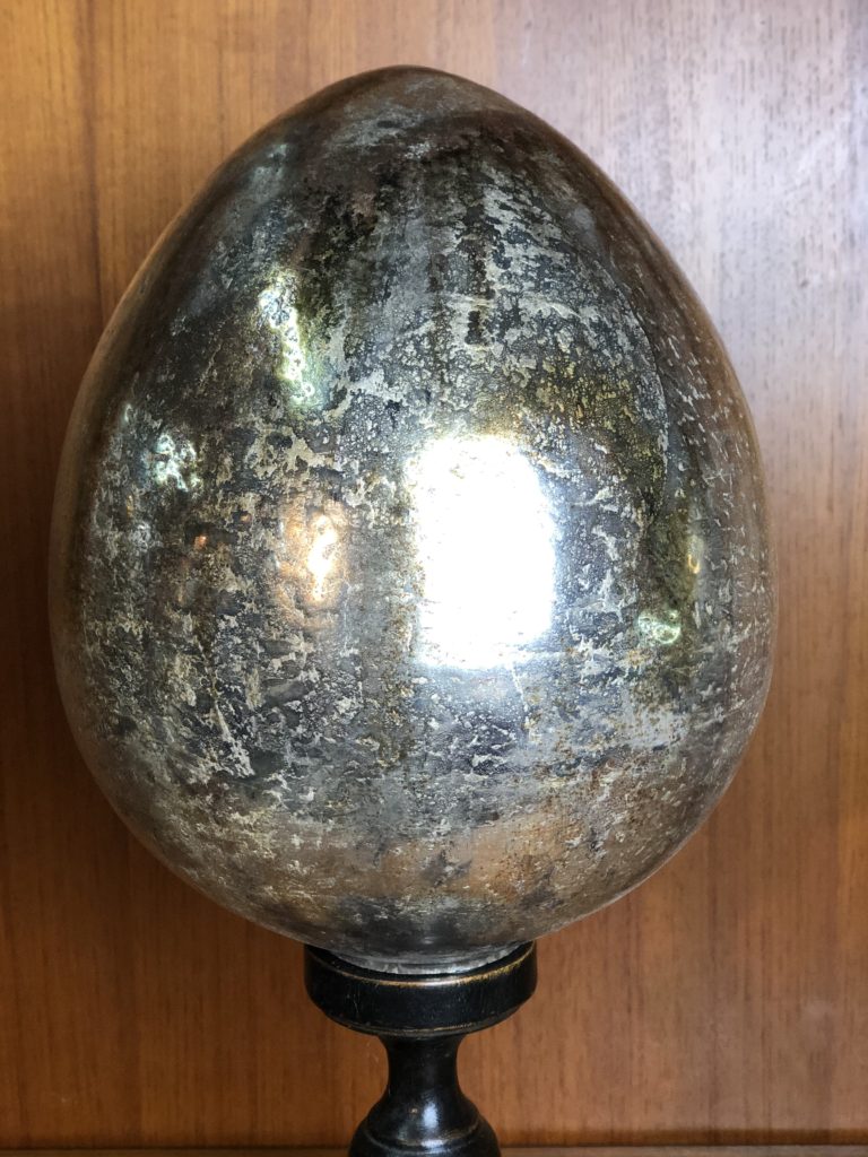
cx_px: 434
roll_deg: +1.0
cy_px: 578
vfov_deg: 36.8
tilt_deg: -7.7
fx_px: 1739
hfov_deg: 28.0
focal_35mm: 52
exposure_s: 1/50
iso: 100
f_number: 2.4
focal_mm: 6
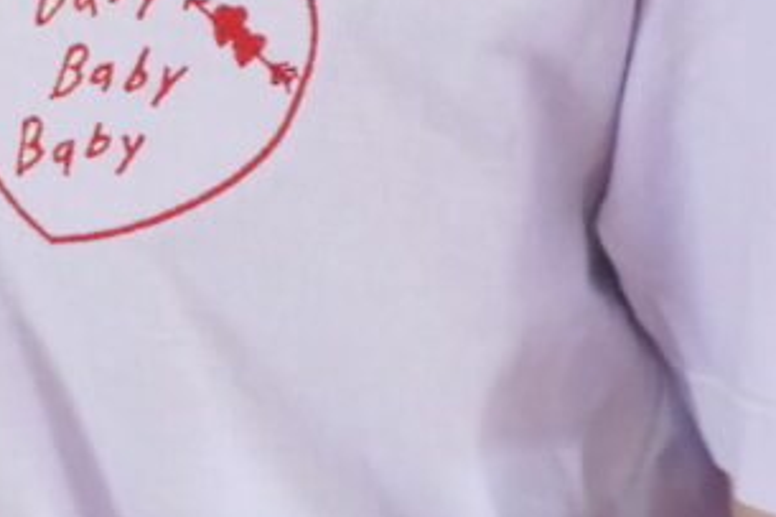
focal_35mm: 86
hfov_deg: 23.2
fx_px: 1846
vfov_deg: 15.9
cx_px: 94
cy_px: 136
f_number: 4.5
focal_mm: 17
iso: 3200
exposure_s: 1/40
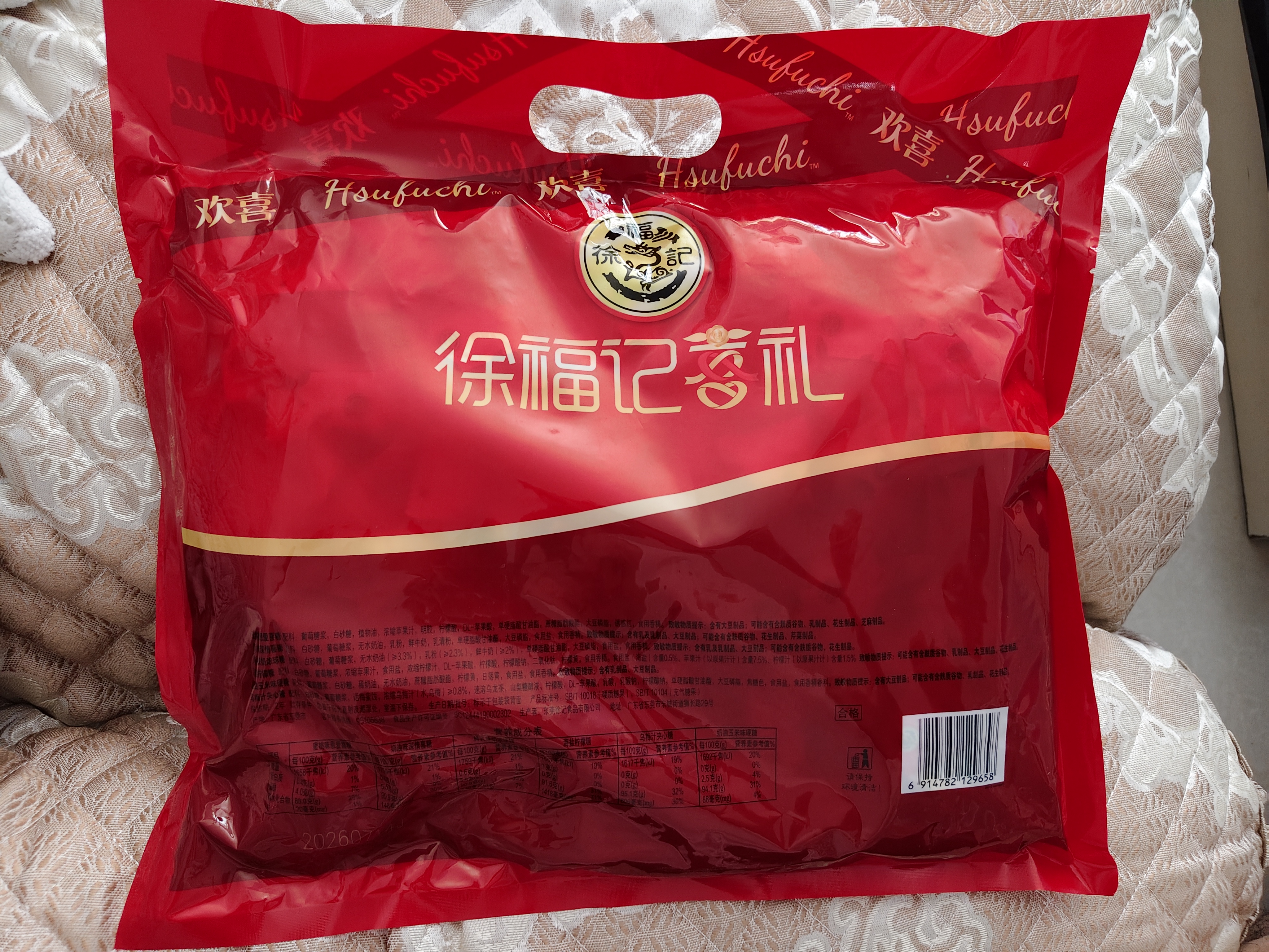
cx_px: 634
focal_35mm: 23
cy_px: 476
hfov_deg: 73.9
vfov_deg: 58.9
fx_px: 843
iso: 562
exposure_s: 1/100
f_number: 1.88
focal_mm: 5.56
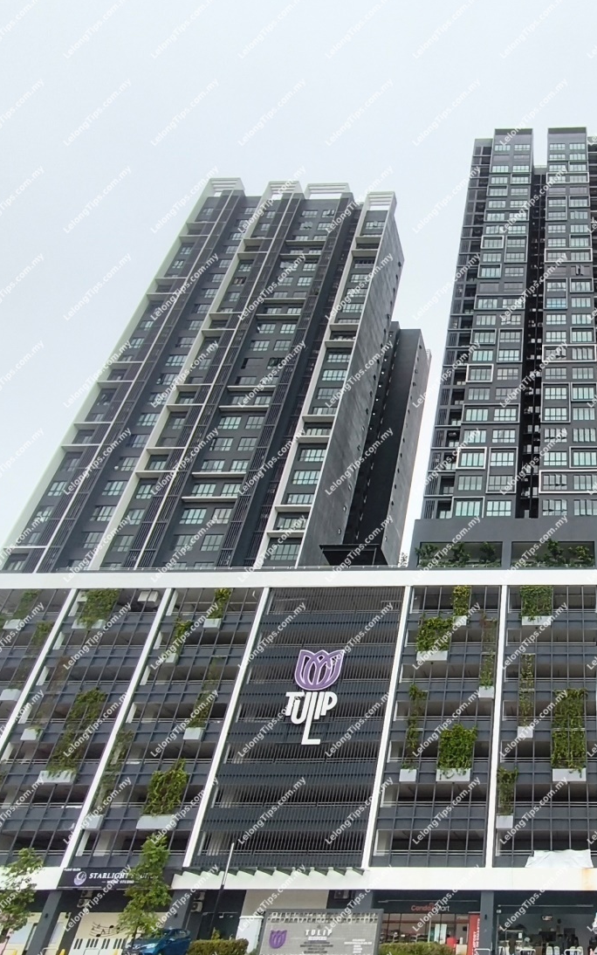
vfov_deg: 79.6
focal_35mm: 22
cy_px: 477
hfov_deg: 49.0
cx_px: 539
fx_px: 573
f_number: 2.2
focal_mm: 1.65
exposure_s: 1/603
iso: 50
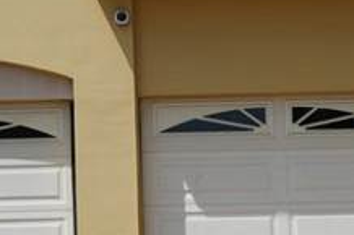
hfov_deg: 14.5
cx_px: 65
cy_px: 67
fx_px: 1385
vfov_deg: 9.7
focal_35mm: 141
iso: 100
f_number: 10
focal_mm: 20
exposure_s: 1/200
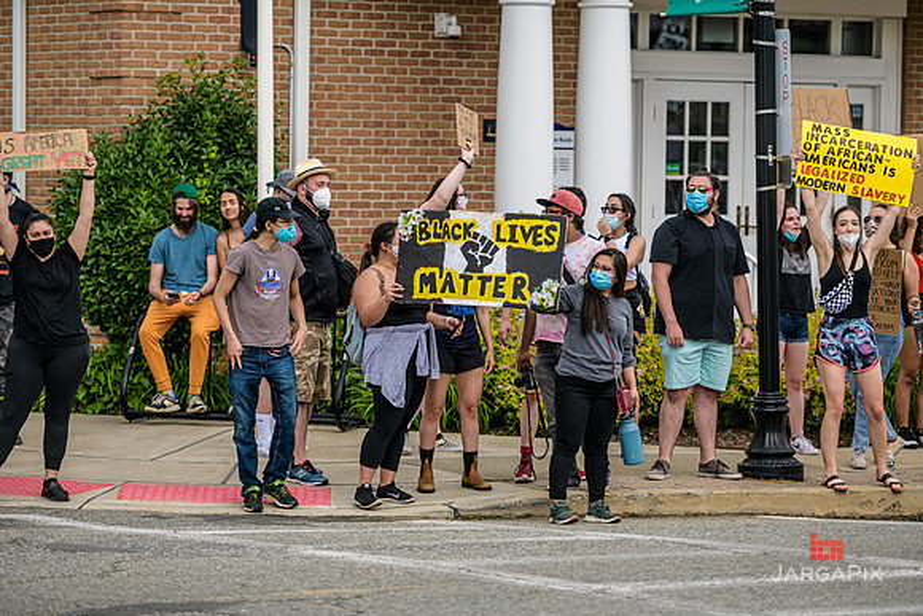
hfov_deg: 13.7
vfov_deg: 9.2
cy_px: 308
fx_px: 3847
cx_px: 462
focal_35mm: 150
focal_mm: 150
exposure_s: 1/2500
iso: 200
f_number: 3.2
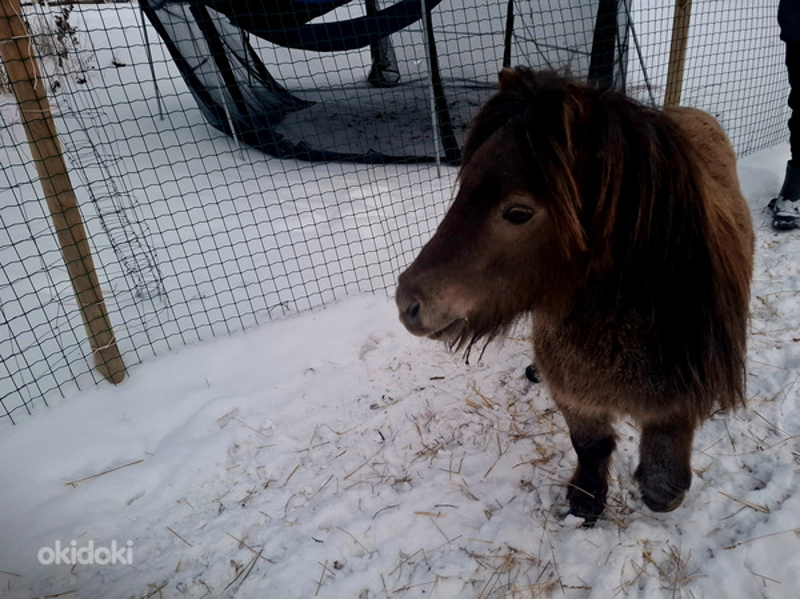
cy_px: 300
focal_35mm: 23
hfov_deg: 74.0
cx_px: 400
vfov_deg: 58.8
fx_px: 531
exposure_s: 1/100
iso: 320
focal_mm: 5.54
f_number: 1.8
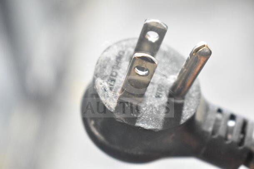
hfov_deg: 24.6
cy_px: 84
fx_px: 582
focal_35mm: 82
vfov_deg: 16.6
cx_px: 127
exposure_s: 1/100
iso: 8000
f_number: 5.6
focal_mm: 55
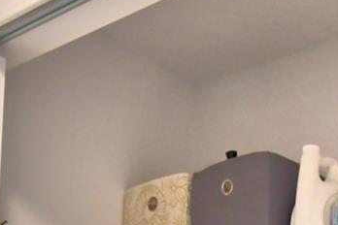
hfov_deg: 28.2
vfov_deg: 16.7
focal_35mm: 69
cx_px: 303
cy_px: 395
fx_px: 648
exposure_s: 1/30
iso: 500
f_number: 4.5
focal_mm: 10
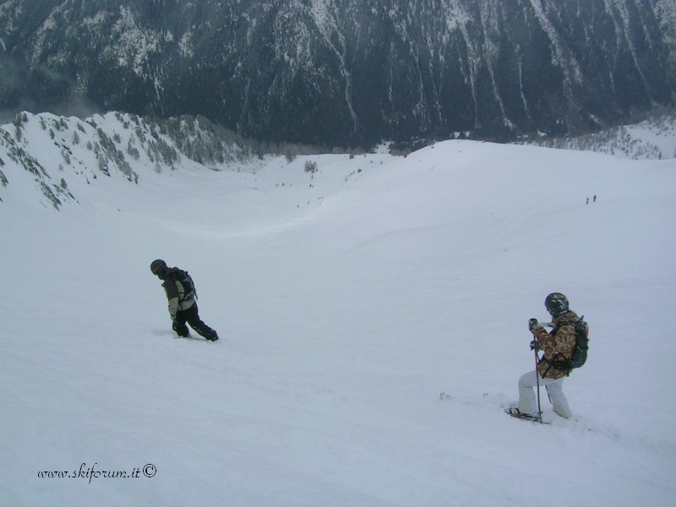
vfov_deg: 40.7
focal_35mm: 35
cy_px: 254
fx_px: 683
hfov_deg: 52.6
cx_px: 338
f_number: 4.8
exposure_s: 1/1389
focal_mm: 5.4
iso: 50
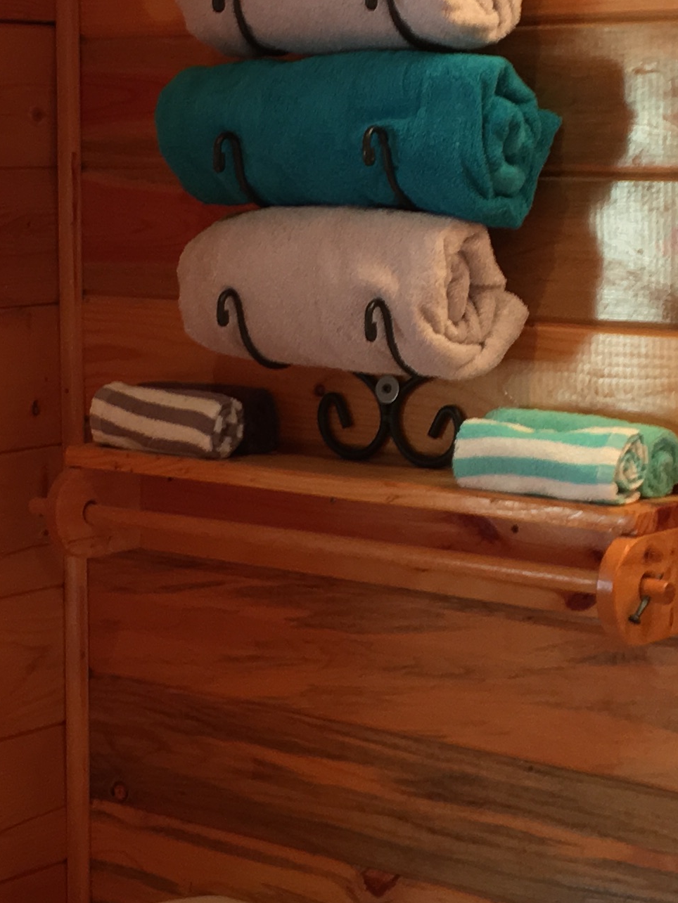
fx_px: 2376
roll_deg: +1.1
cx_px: 132
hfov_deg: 16.1
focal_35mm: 91
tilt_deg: -3.4
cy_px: 300
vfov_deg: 21.5
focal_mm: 4.15
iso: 50
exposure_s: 1/30
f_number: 2.2
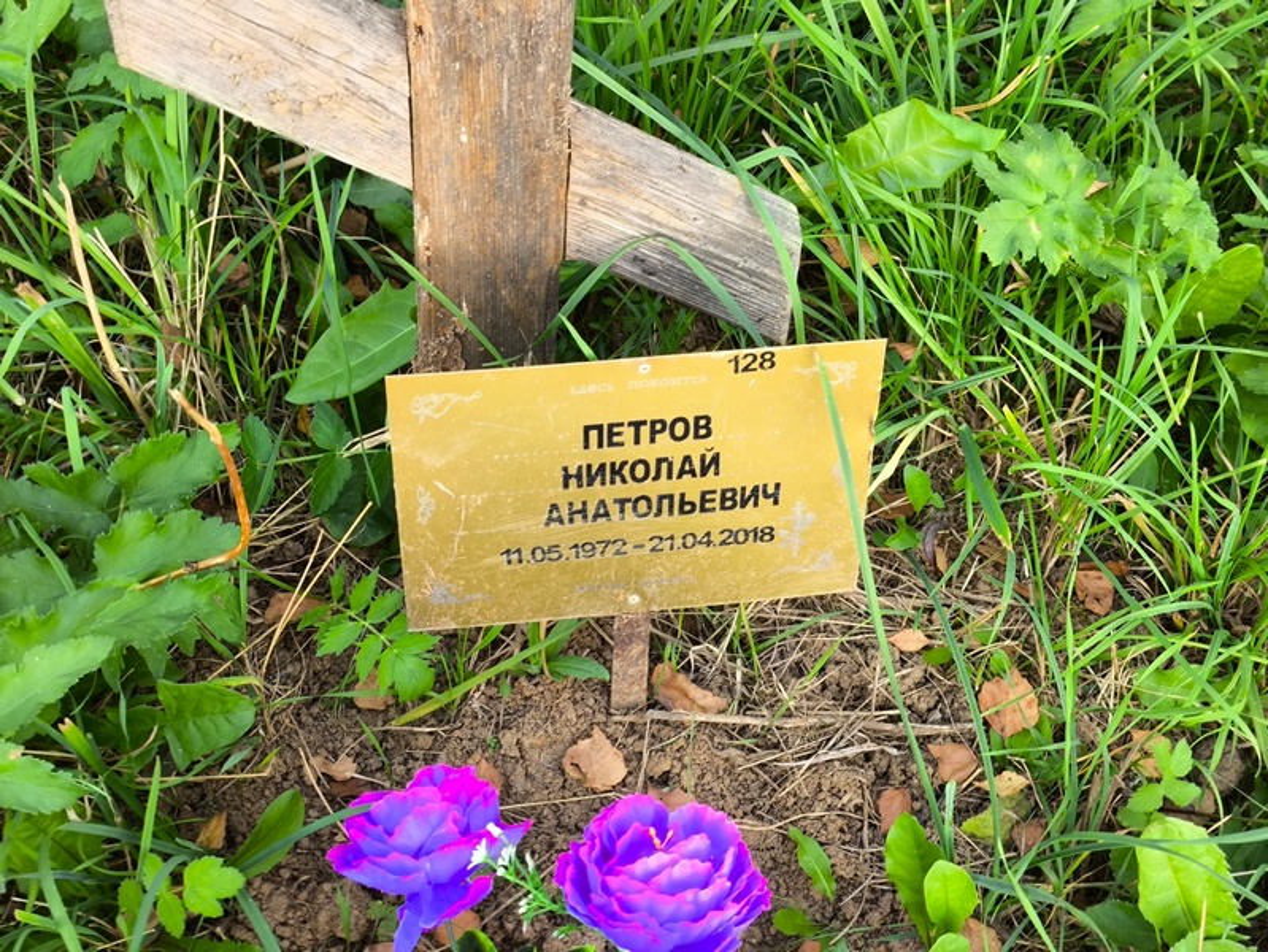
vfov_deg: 29.1
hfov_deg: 38.2
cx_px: 634
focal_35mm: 50
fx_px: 1832
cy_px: 476
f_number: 1.7
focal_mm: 4.71
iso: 80
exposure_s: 1/60
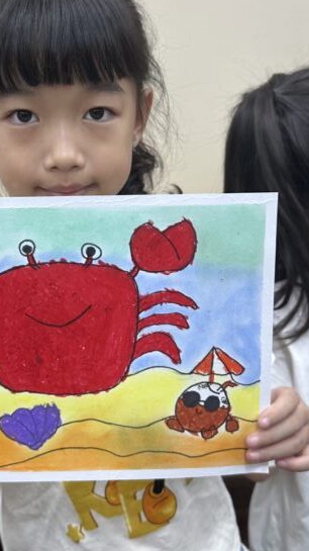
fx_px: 700
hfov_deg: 24.8
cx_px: 112
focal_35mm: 48
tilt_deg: -17.1
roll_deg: +3.1
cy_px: 242
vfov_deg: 42.8
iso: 64
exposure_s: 1/100
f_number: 1.78
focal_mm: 6.86
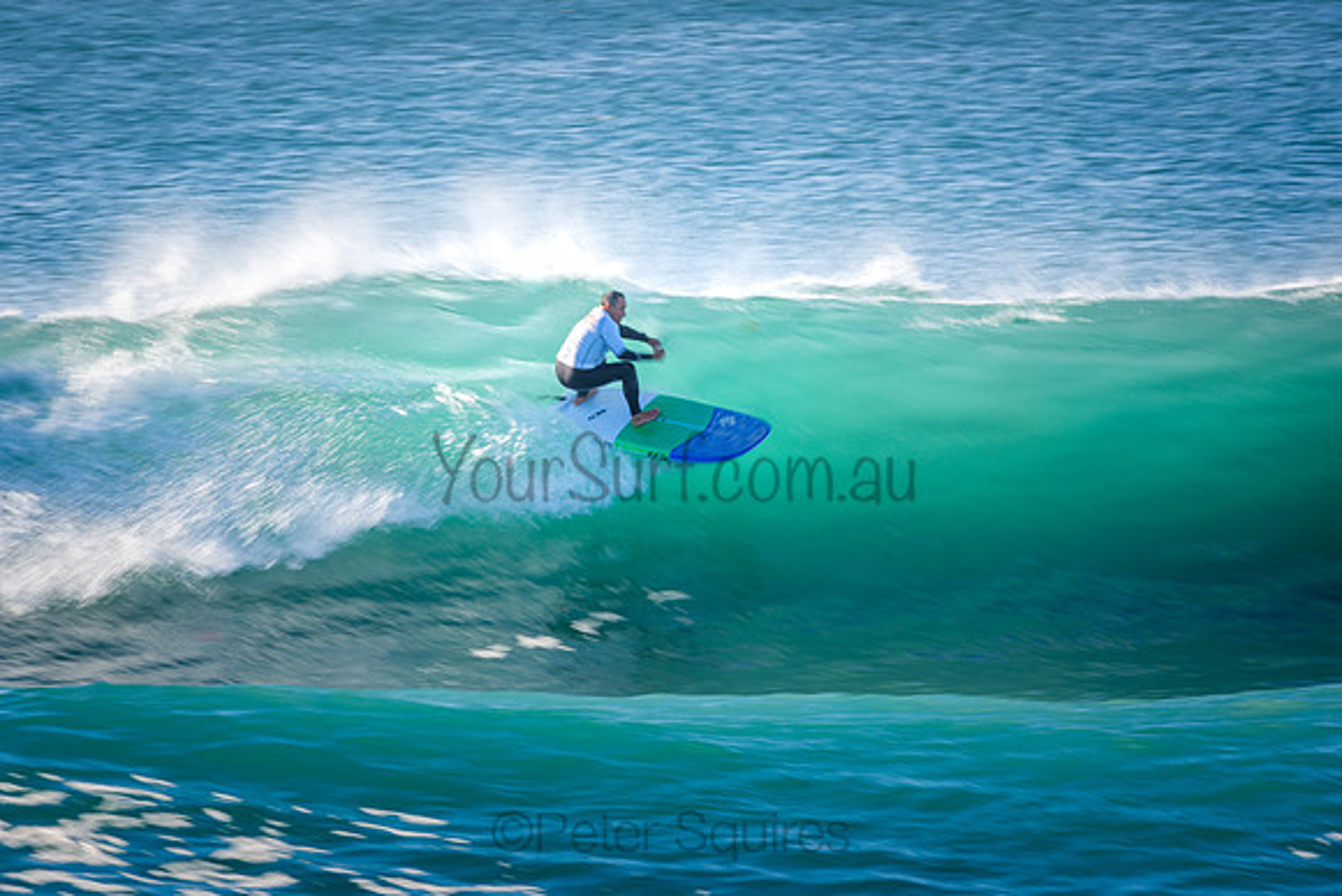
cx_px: 671
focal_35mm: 750
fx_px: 27964
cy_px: 448
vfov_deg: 1.8
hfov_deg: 2.7
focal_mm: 500
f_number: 20
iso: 100
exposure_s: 1/30
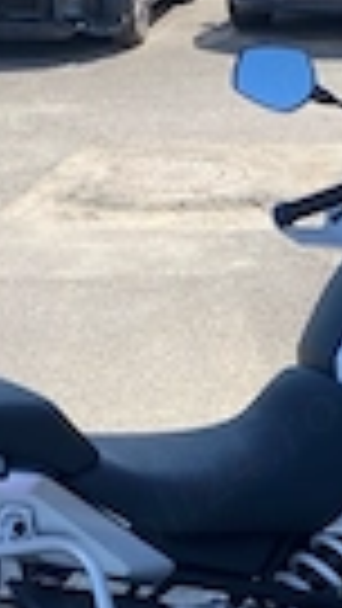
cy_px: 554
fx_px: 1353
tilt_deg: -28.4
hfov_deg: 14.3
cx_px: 284
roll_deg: +0.8
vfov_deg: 24.5
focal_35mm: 84
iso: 32
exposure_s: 1/852
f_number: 1.8
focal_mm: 4.25
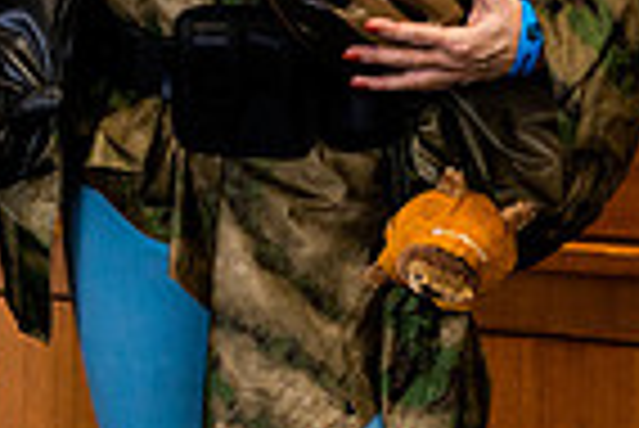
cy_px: -150
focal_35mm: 256
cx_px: 155
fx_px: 4549
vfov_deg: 5.3
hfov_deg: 8.0
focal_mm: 50
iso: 640
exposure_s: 1/500
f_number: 2
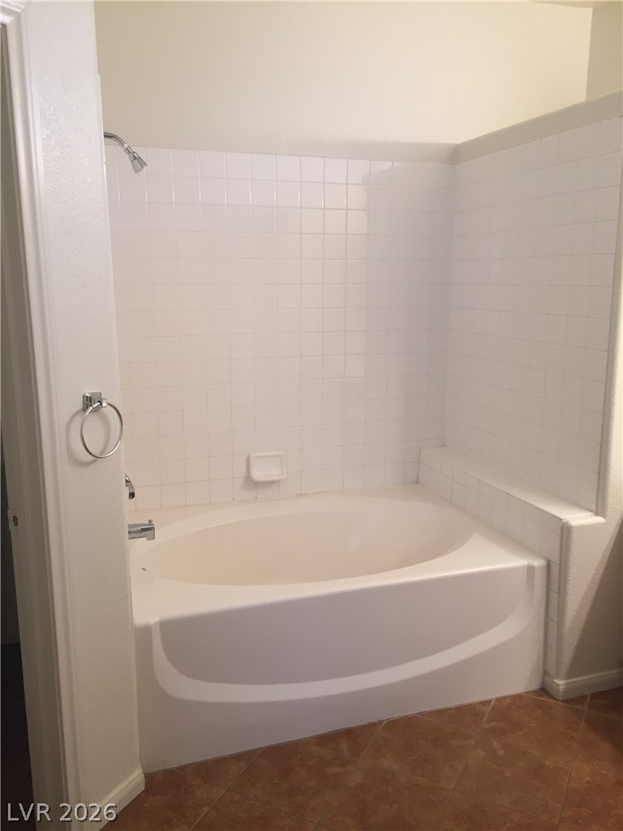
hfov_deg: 48.2
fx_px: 696
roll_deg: +0.2
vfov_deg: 61.7
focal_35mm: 29
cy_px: 416
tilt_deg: -11.1
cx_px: 312
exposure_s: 1/30
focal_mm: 4.15
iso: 32
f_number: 2.2
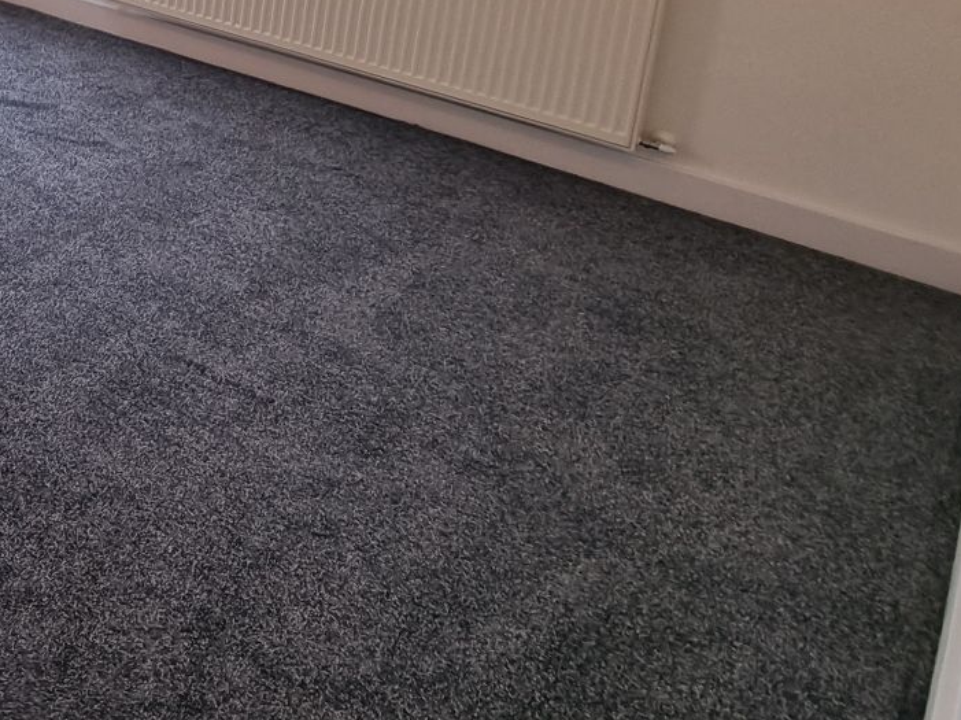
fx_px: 1054
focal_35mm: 38
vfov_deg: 31.1
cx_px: -359
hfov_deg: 32.6
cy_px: -166
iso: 80
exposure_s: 1/50
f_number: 2.2
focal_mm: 2.2
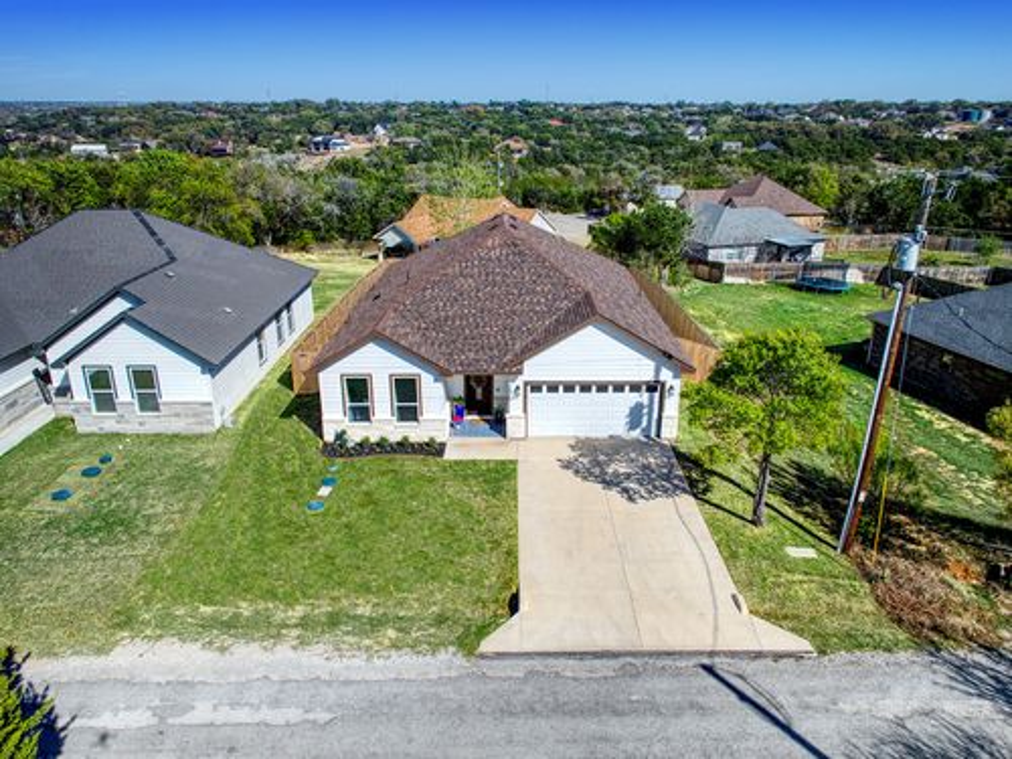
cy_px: 380
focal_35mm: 24
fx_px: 702
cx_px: 506
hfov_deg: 71.6
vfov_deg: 56.8
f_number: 2.8
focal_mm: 12.3
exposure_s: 1/80
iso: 120
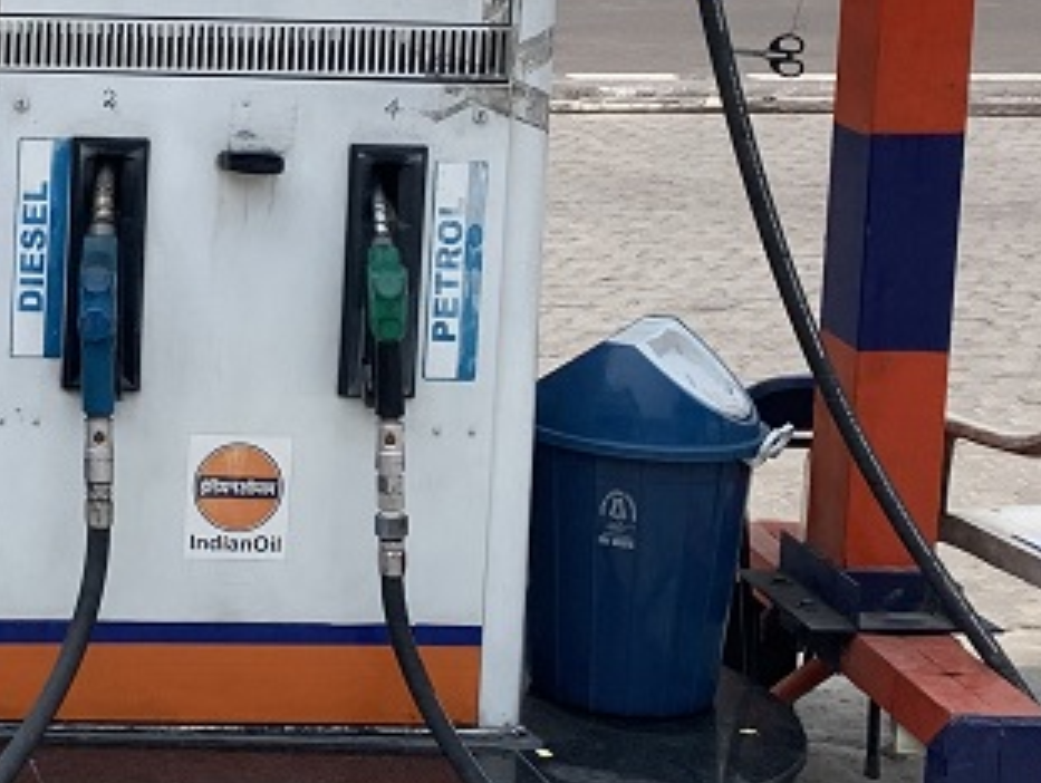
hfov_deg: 20.7
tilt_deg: -6.0
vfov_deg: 16.3
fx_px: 2680
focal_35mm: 89
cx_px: -161
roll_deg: -2.6
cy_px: 17
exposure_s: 1/1427
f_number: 1.8
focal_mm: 4.25
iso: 25
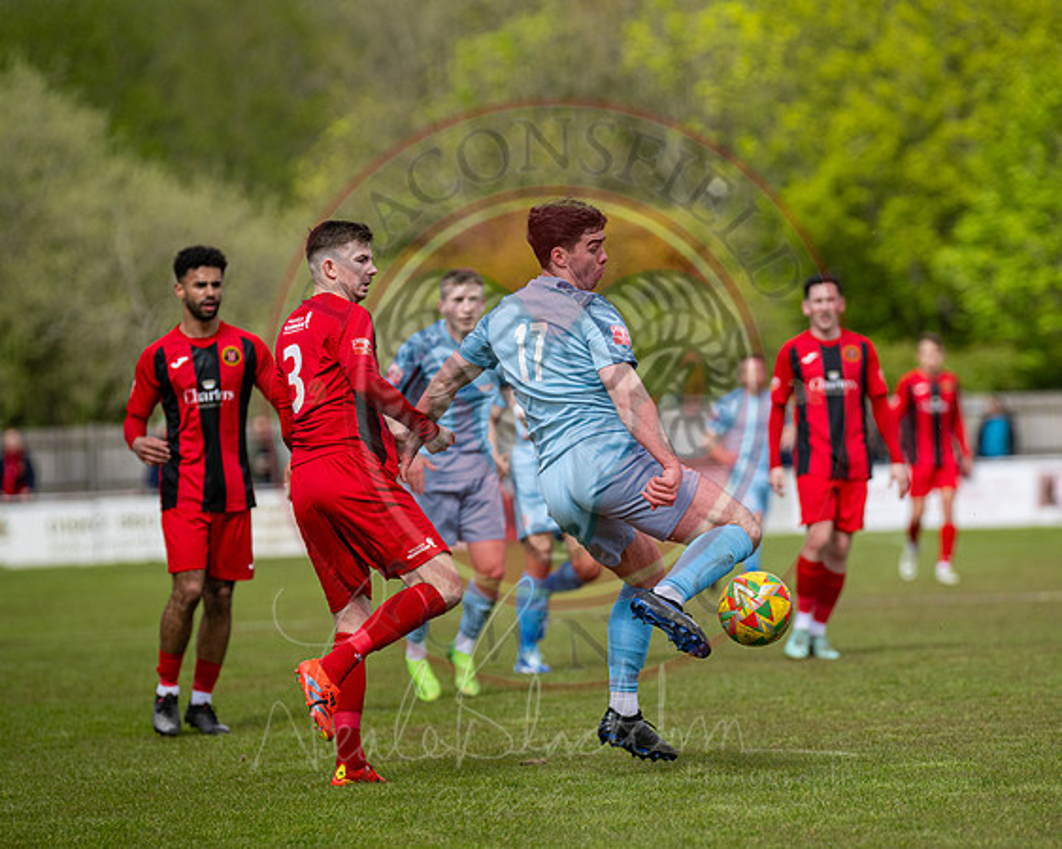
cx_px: 637
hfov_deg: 7.2
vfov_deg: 5.7
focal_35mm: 270
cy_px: 424
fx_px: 8492
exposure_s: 1/4000
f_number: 4
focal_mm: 240
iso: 400
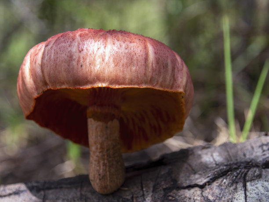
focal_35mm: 86
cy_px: 101
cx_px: 134
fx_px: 668
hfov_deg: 22.8
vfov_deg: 17.2
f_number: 6
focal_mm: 43
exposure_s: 1/400
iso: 200
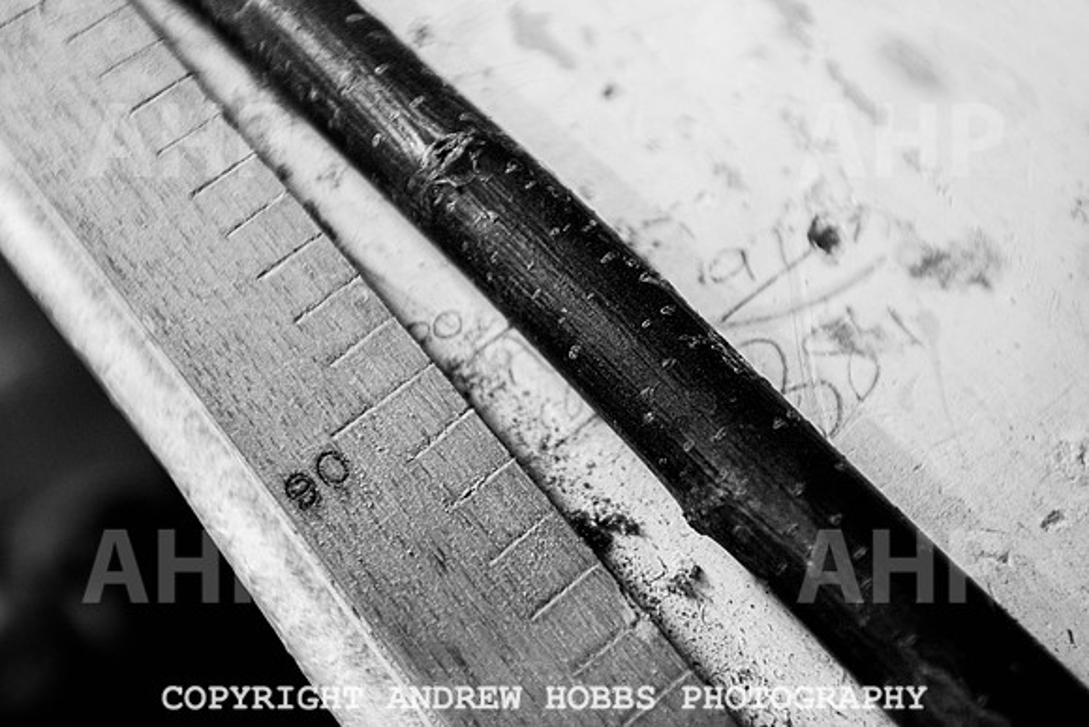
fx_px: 1377
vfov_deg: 29.5
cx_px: 571
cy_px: 334
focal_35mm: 46
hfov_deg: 43.1
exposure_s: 1/160
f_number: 3.2
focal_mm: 35
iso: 1600
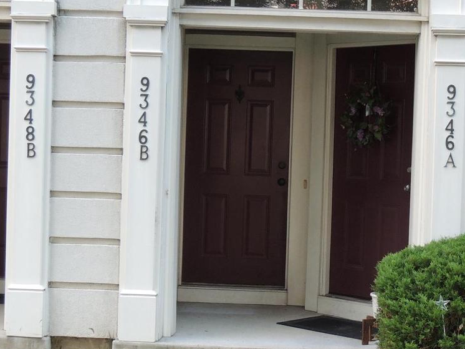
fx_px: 1115
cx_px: 305
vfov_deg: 17.8
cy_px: 196
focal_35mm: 83
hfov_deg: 23.5
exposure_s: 1/50
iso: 250
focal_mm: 7.6
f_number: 3.4
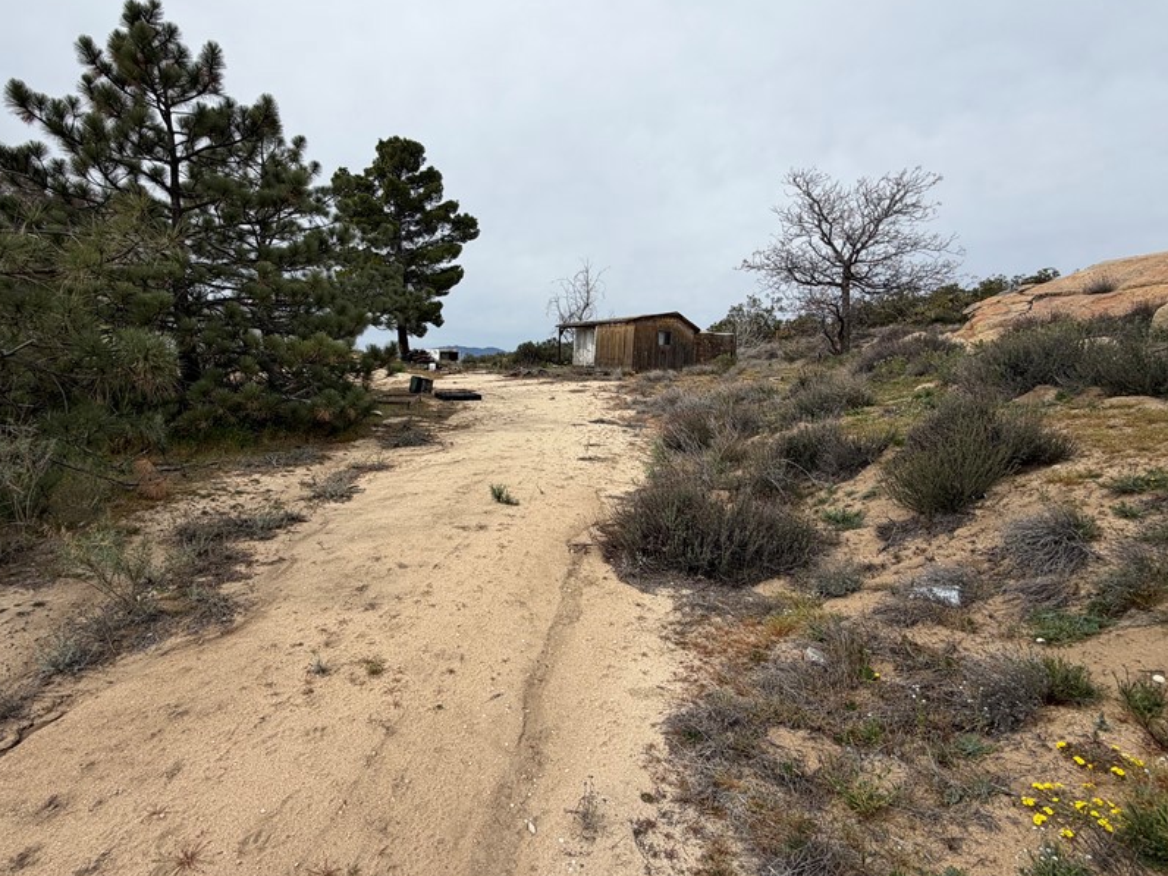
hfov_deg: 87.1
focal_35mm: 18
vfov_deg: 71.5
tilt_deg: -3.9
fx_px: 607
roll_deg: -2.0
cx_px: 493
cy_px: 405
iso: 20
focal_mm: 2.22
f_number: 2.2
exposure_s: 1/985
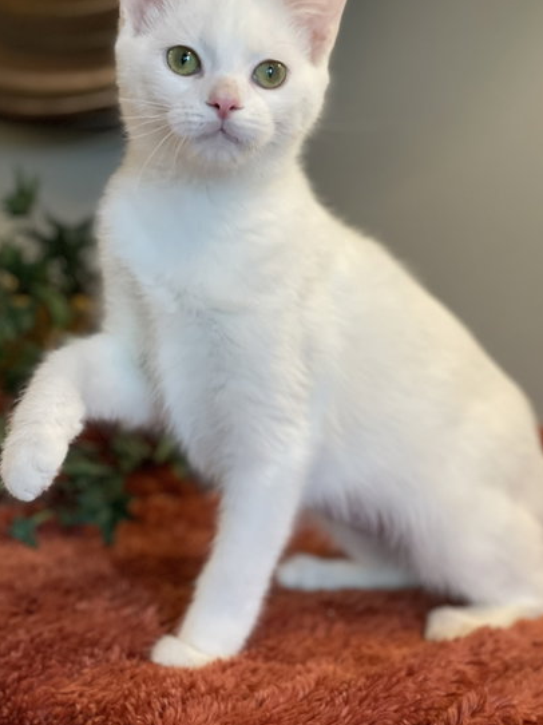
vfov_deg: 30.2
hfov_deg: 22.9
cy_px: 314
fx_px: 1340
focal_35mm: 64
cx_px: 262
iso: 250
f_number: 2
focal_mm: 6
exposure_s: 1/120
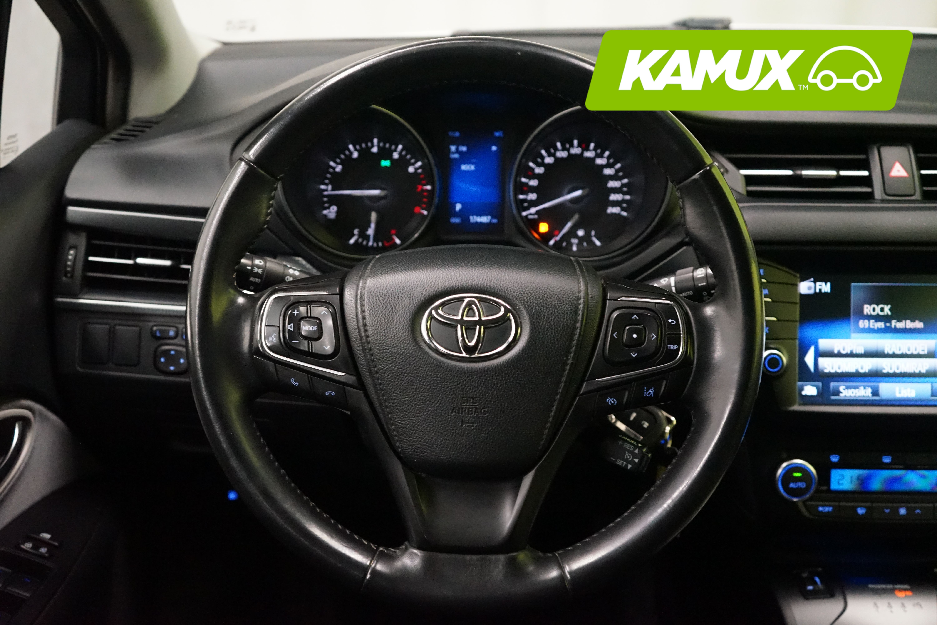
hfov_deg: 50.7
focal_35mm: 38
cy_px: 312
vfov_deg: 35.1
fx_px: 989
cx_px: 468
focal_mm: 38
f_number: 4
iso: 6400
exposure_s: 1/60
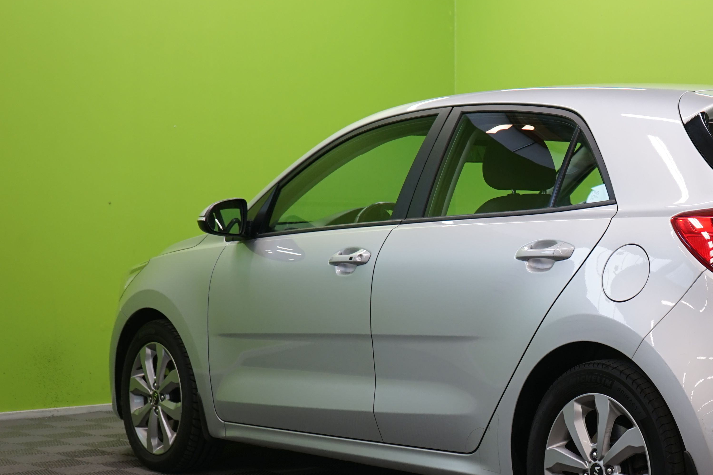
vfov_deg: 17.5
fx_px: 1545
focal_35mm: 78
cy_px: 286
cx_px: 618
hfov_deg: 25.3
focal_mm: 39
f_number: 5.6
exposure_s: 1/30
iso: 400
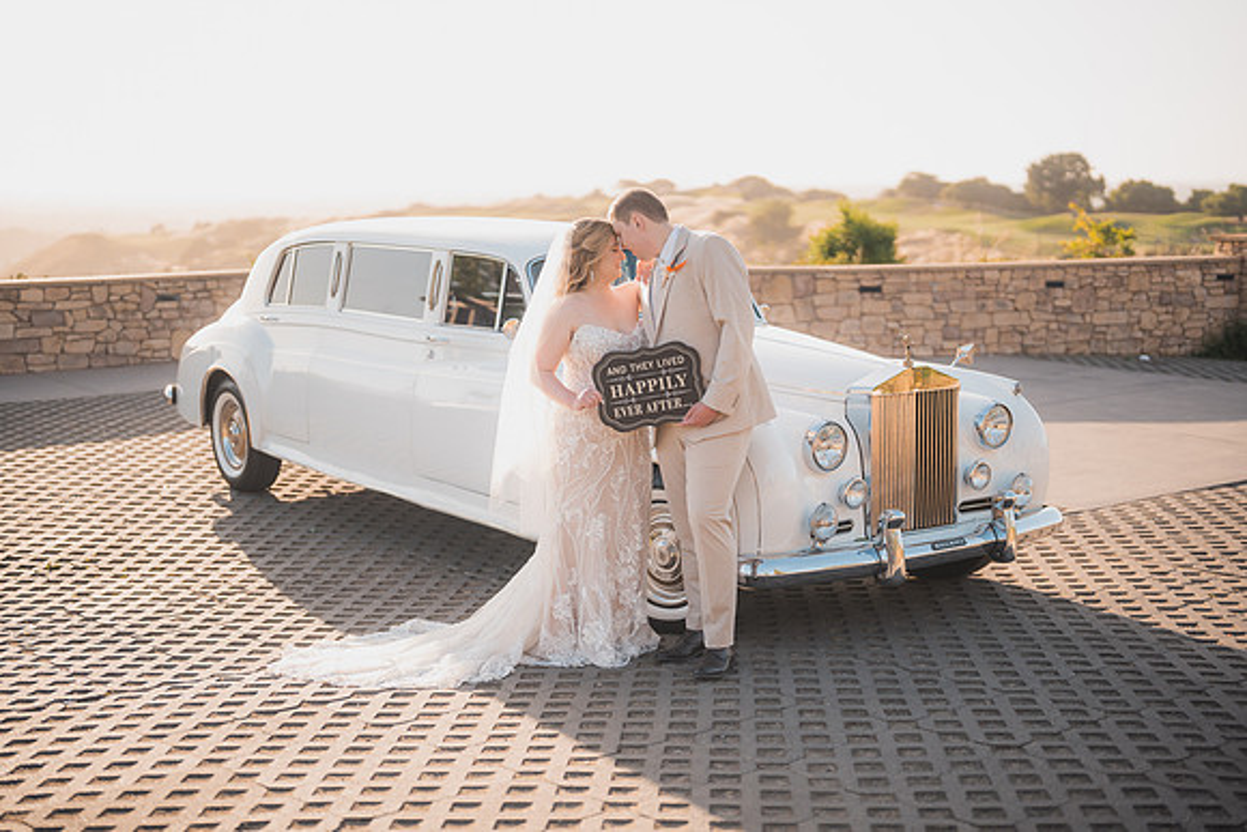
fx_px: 1732
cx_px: 624
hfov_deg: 39.6
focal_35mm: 50
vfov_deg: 27.0
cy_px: 416
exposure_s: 1/5000
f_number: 1.2
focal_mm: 50
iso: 200
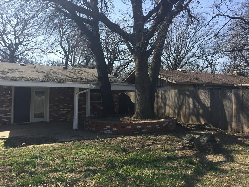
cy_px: 94
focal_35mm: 29
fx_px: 209
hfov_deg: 61.7
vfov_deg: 48.2
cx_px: 124
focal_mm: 4.15
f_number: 2.2
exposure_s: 1/1130
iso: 32
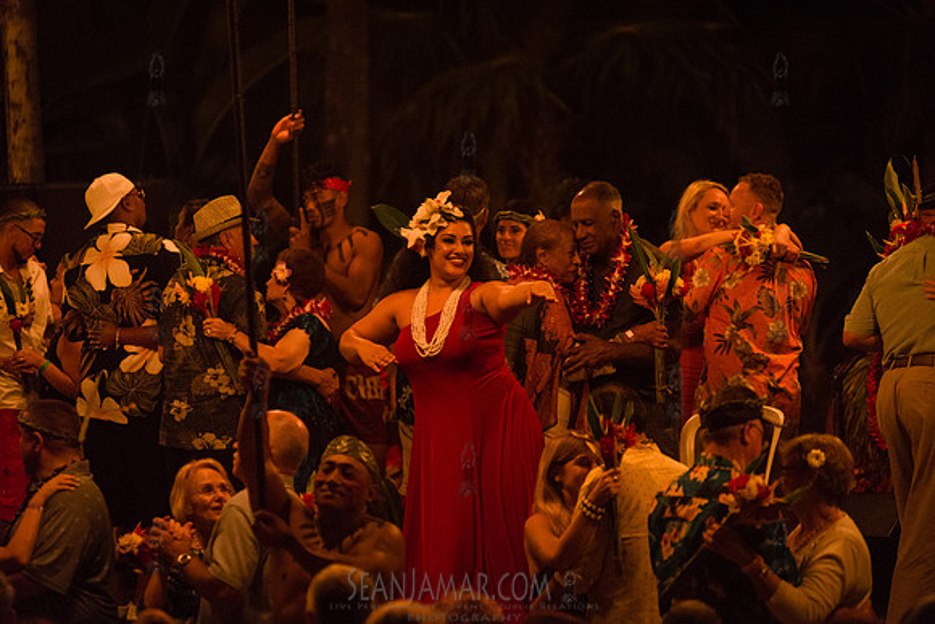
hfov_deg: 10.3
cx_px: 468
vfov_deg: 6.9
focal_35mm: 200
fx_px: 5195
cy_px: 312
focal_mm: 200
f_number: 2.8
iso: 4000
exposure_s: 1/320
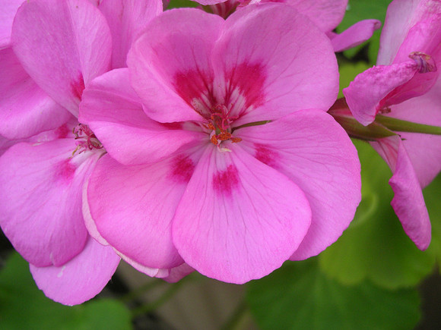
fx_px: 1338
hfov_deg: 18.7
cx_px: 220
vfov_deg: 14.1
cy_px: 165
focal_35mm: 105
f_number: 4.7
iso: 133
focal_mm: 17.1
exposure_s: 1/58
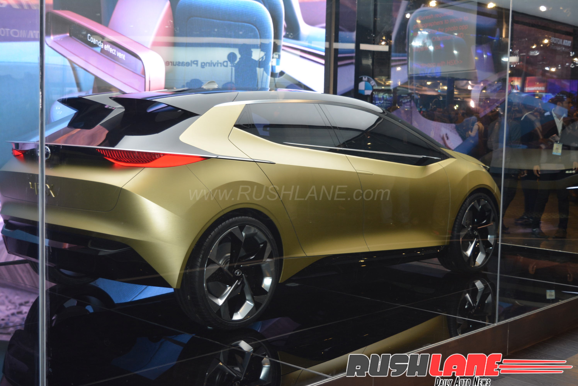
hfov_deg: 38.9
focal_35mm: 51
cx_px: 289
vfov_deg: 26.5
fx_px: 819
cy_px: 193
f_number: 4.5
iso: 400
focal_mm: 34
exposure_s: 1/60
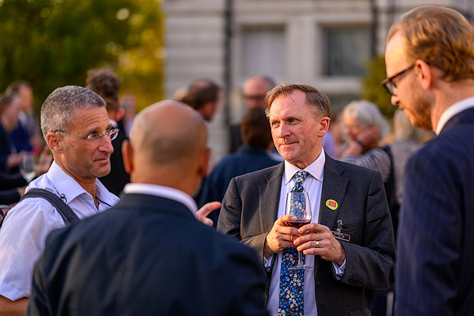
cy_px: 158
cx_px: 237
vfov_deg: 15.8
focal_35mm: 86
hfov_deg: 23.6
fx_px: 1136
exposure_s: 1/250
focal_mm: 85
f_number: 1.8
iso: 64
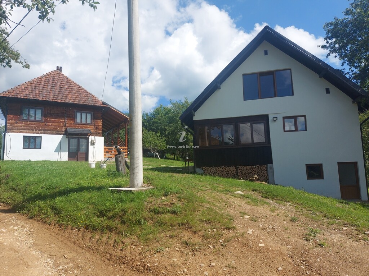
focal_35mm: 24
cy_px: 138
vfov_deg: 56.8
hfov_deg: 71.6
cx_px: 184
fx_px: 256
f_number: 1.8
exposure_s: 1/1123
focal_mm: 5.23
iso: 32
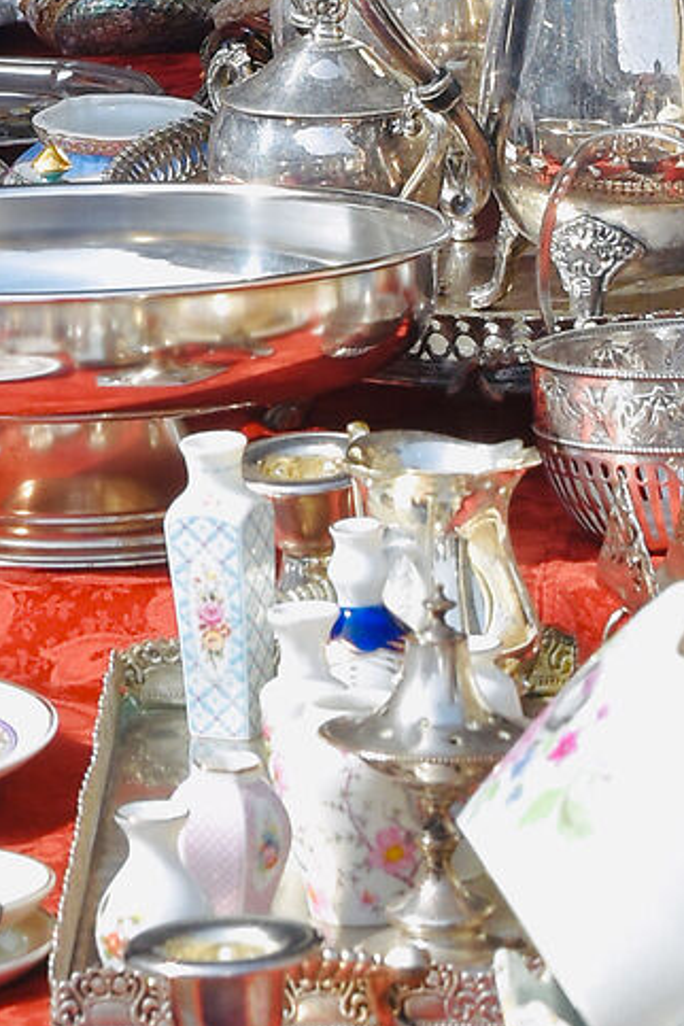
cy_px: -49
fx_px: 9347
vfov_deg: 6.3
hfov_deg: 4.2
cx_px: -292
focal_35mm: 328
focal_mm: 44
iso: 200
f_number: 9
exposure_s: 1/320
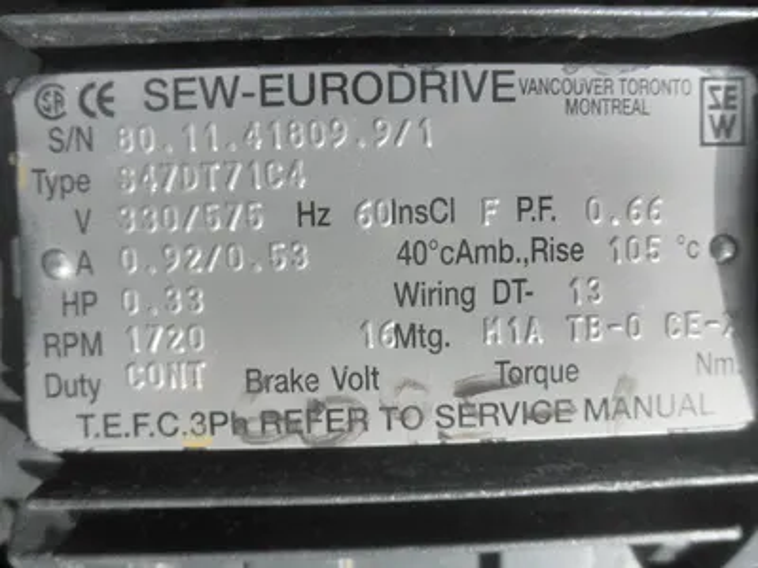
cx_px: 379
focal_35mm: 28
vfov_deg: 49.7
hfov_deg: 63.4
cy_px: 284
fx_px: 613
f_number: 8.5
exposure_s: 1/200
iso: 64
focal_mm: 5
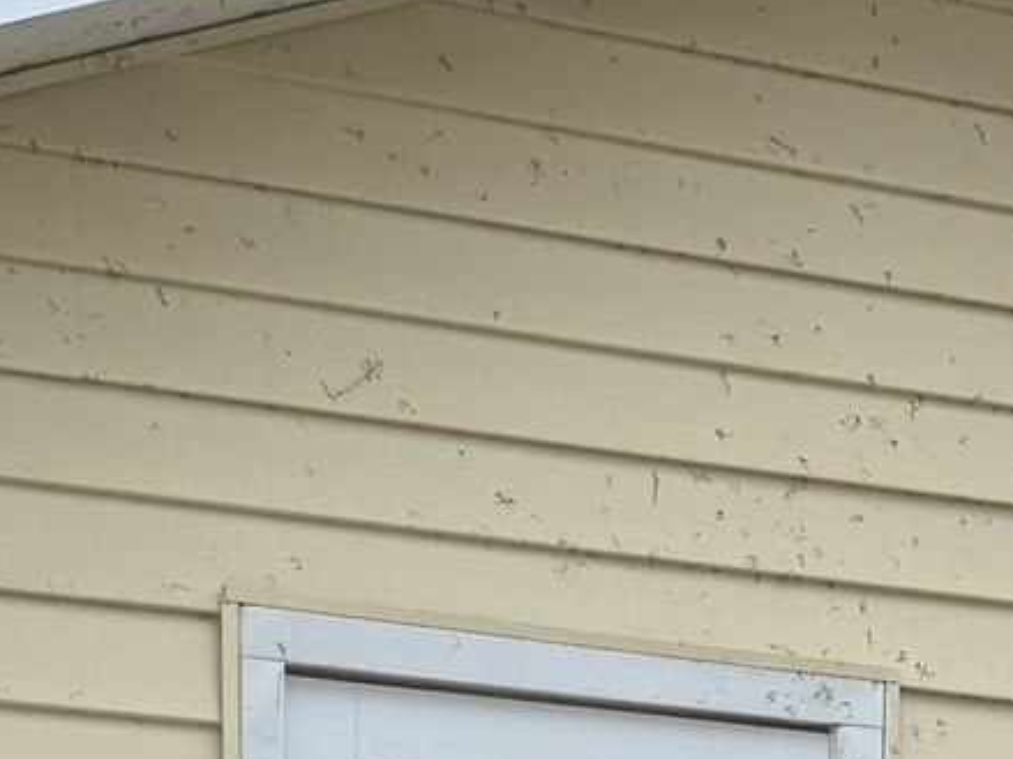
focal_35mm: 168
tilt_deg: -2.7
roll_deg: -0.3
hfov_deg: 11.5
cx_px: 1251
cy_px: 1603
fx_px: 4915
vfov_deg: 8.3
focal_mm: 6.76
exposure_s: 1/2801
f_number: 1.78
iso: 80
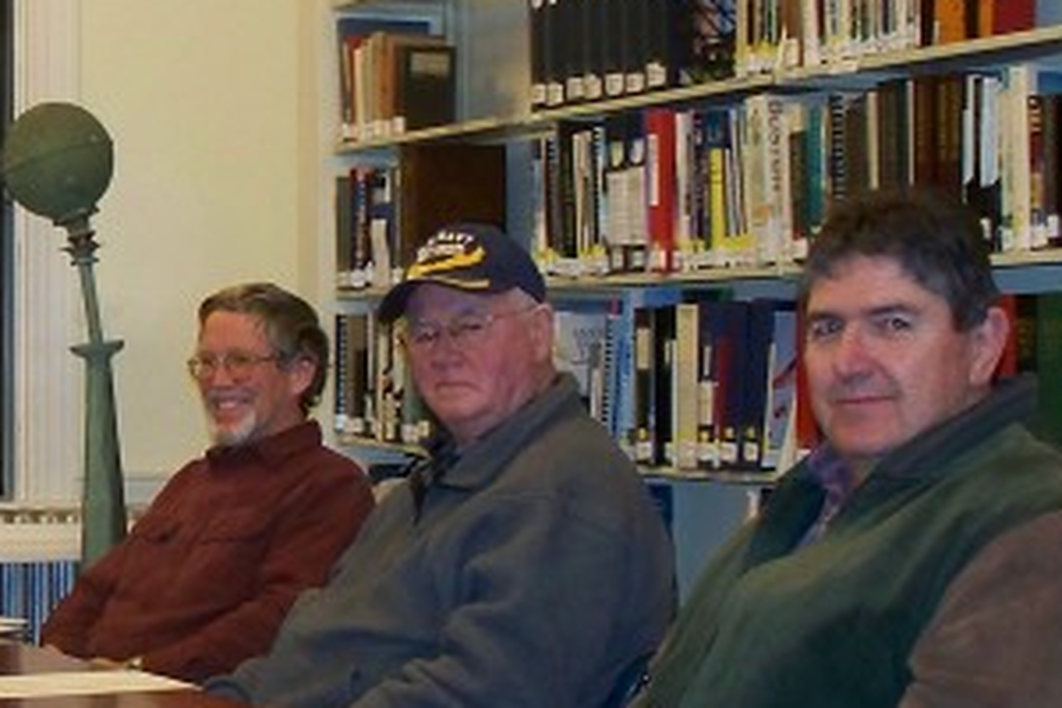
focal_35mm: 102
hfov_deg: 18.9
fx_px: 3009
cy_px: 326
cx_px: -216
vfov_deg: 13.4
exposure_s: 1/30
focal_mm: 7.54
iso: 200
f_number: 2.8
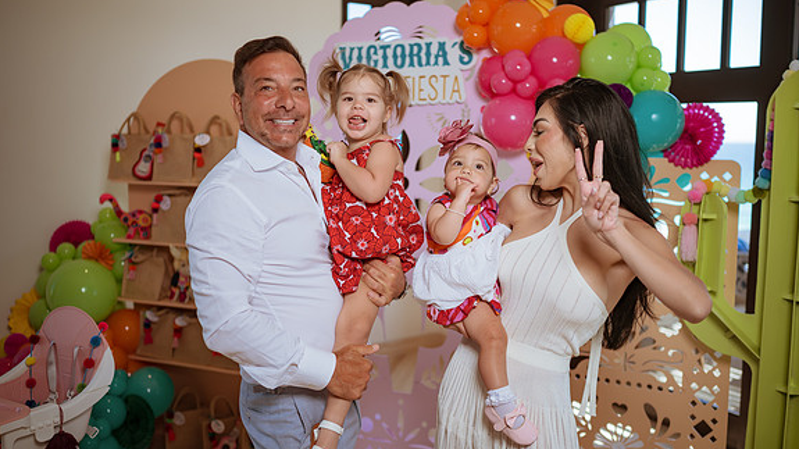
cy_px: 209
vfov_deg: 32.0
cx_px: 400
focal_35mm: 37
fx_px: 784
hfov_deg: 54.0
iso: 160
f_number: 1.8
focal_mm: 35
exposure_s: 1/1250
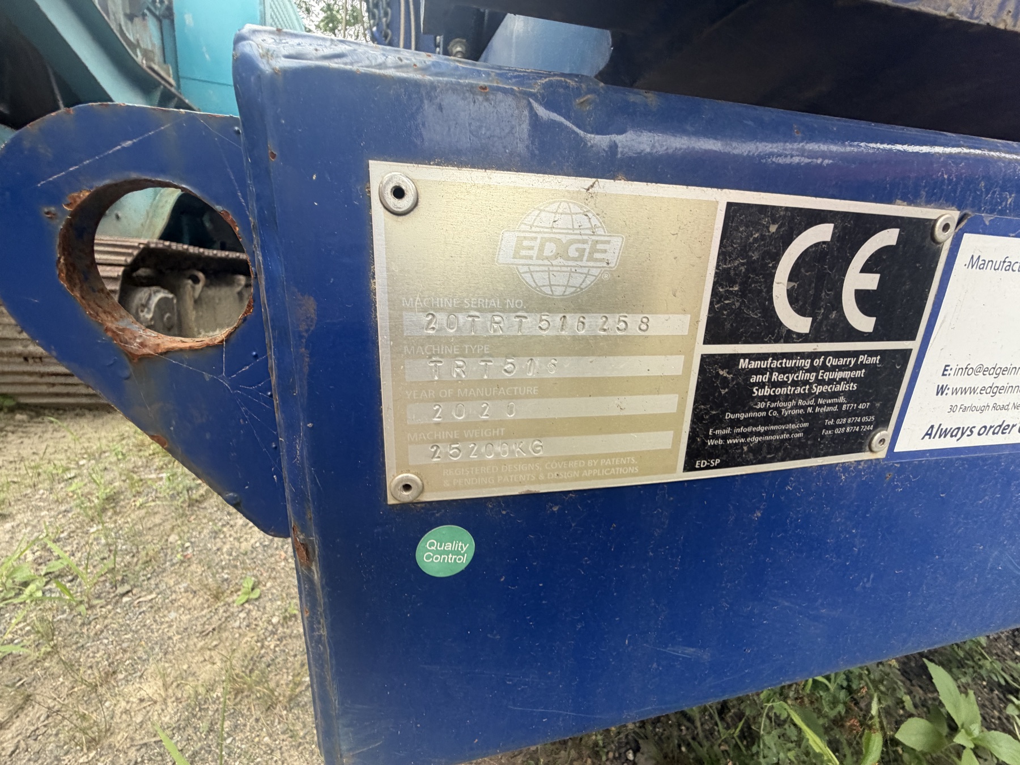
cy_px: 382
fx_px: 413
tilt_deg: -14.3
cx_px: 510
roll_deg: -1.2
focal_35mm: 14
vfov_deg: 85.7
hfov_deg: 102.1
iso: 125
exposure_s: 1/121
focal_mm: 2.22
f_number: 2.2
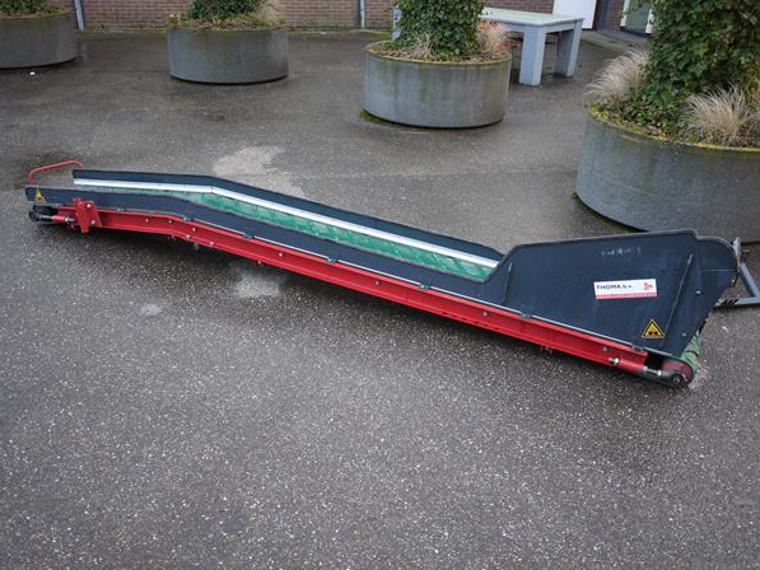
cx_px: 379
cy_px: 286
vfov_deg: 46.8
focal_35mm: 30
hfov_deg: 60.0
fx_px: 659
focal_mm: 14
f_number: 2.5
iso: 250
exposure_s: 1/125
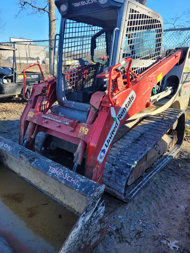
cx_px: 95
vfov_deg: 67.3
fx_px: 190
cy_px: 126
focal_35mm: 26
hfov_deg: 53.1
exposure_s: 1/571
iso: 40
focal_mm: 5.4
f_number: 1.8
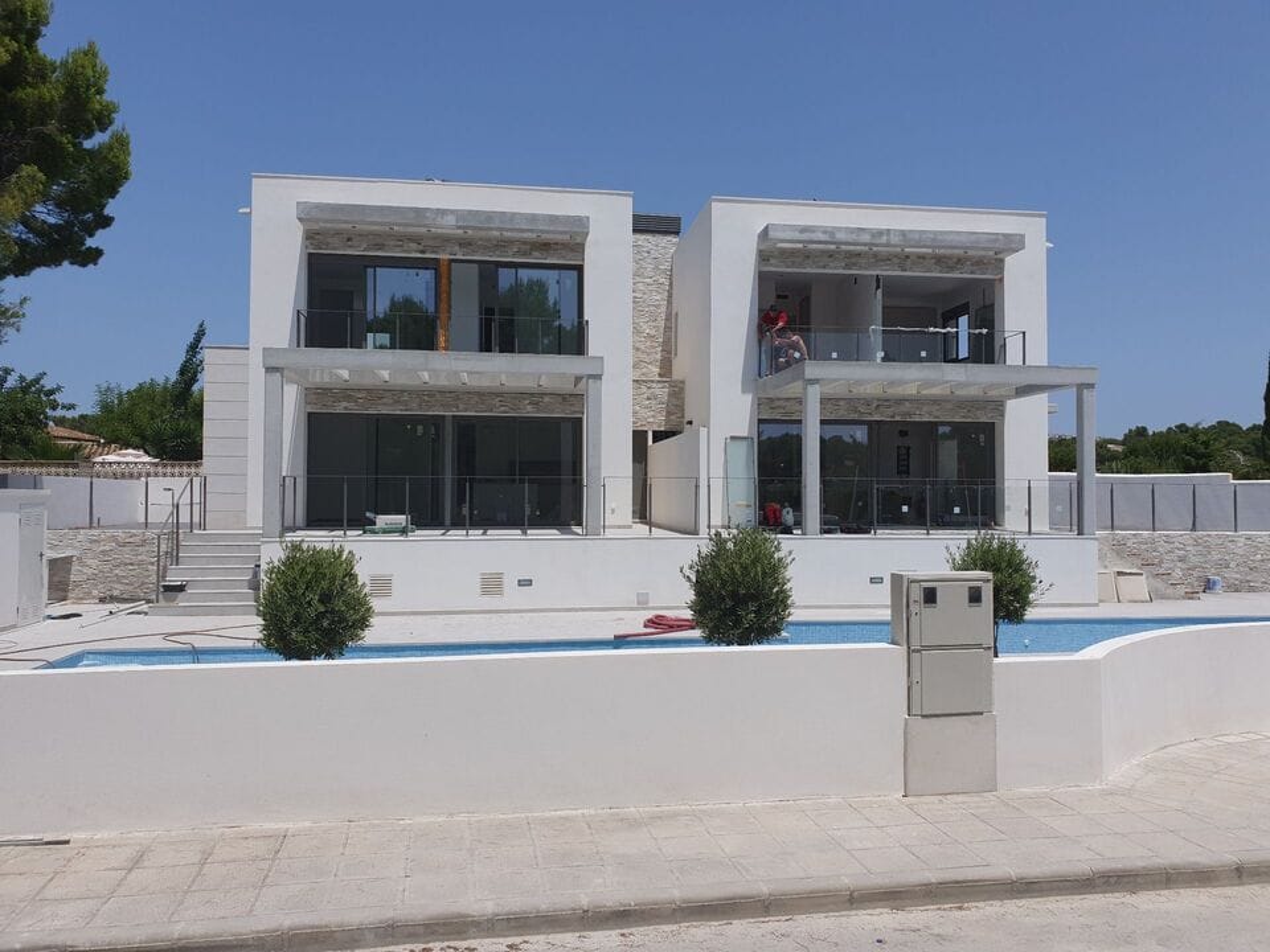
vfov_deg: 53.1
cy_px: 476
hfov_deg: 67.3
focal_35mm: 26
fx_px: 954
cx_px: 635
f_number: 2.4
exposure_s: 1/3401
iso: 50
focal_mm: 4.32
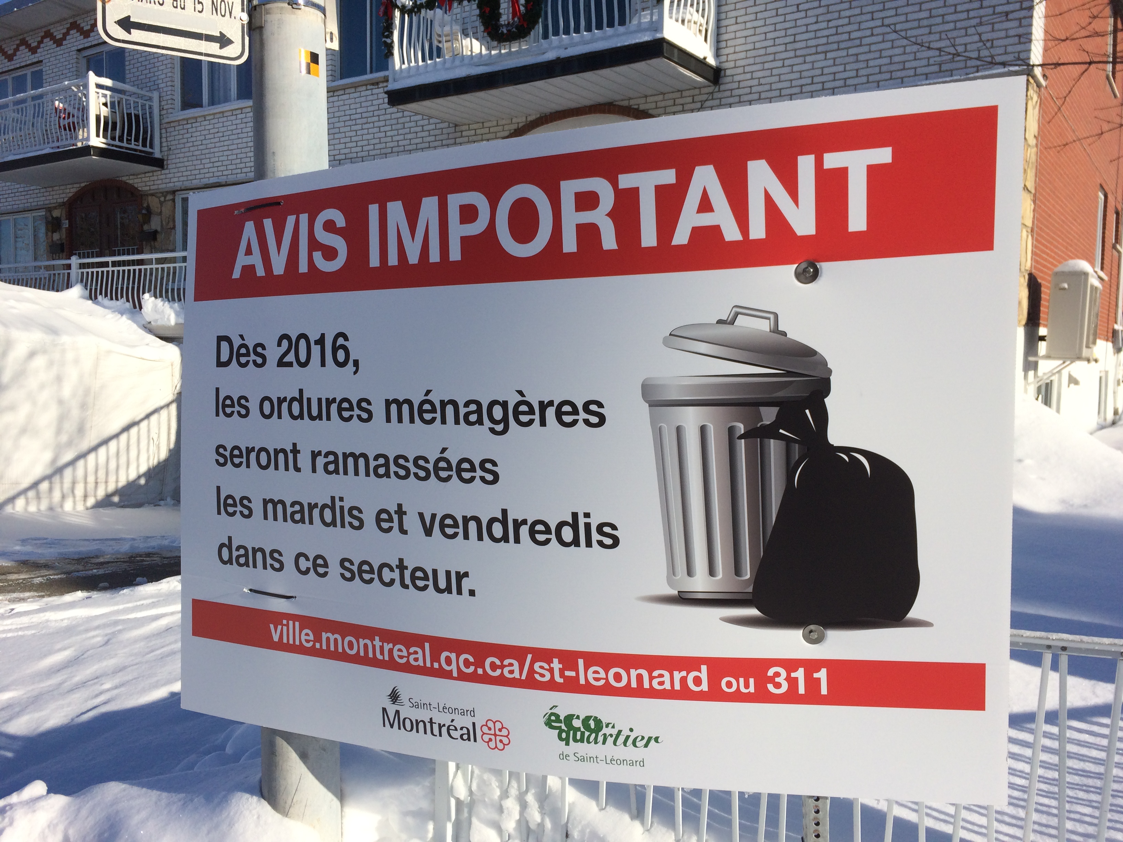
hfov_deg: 61.7
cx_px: 562
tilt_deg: -3.4
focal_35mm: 29
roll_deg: -0.5
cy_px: 421
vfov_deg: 48.2
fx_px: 941
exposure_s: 1/2933
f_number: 2.2
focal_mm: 4.15
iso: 32
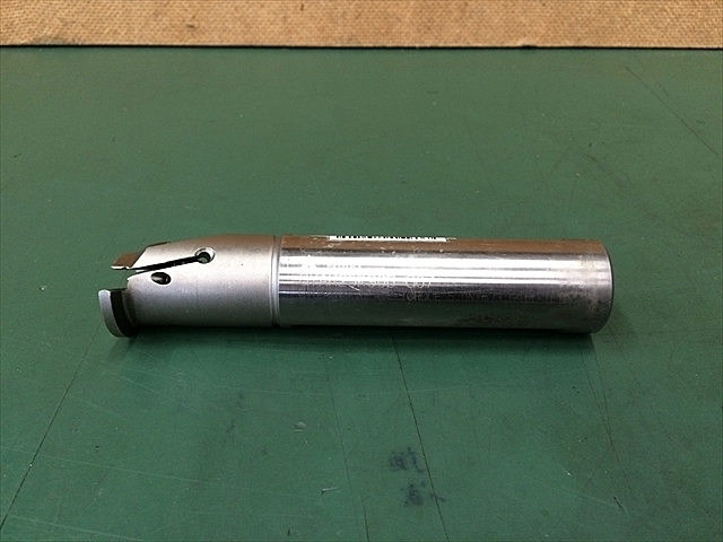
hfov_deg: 61.7
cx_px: 362
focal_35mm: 29
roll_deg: -0.1
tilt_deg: -35.8
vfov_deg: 48.2
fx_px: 606
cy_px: 271
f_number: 2.2
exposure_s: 1/30
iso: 200
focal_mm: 4.15
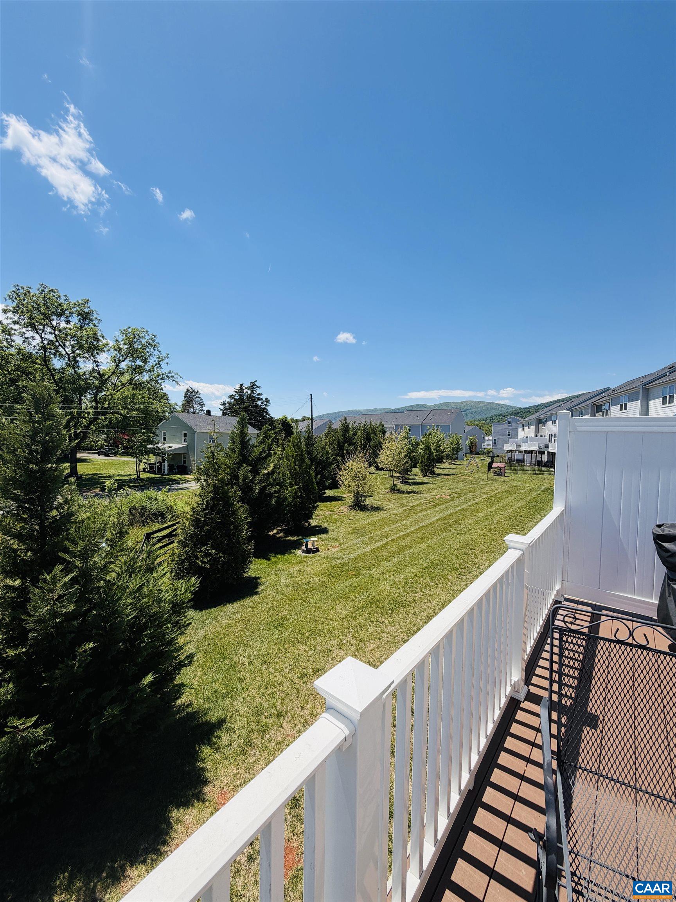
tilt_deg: -3.7
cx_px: 338
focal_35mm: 14
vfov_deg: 102.1
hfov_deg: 85.7
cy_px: 451
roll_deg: -1.3
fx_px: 365
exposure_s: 1/914
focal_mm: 2.22
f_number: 2.2
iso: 25
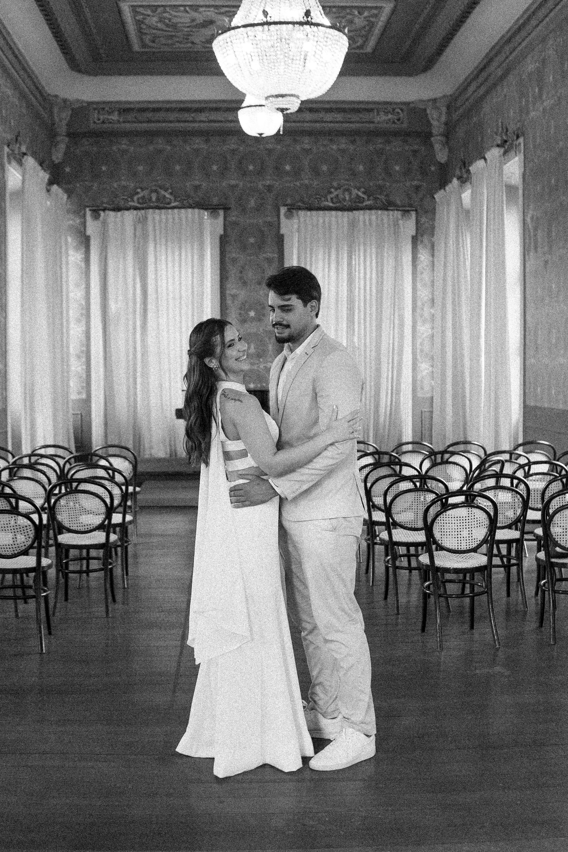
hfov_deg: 29.9
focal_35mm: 45
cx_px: 284
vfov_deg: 43.6
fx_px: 1065
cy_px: 426
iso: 500
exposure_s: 1/200
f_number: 2.8
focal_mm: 30
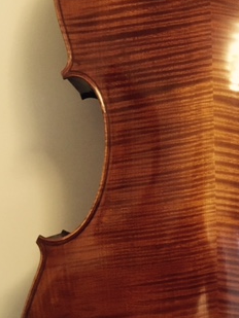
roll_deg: -3.4
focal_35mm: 60
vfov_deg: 32.2
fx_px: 552
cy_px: 172
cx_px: 213
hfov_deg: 23.8
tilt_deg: -10.5
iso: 250
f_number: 2.2
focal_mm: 4.15
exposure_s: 1/17
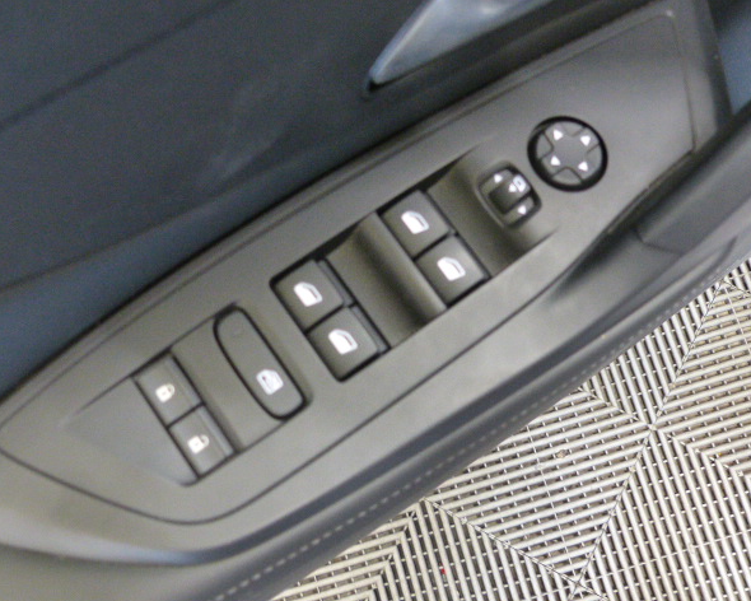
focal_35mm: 36
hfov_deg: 50.3
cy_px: 304
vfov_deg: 41.2
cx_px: 396
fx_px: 800
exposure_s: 1/13
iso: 800
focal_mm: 6
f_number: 2.8
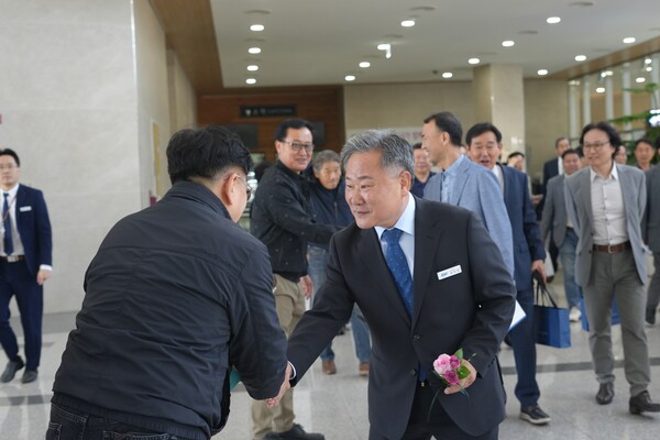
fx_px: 917
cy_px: 220
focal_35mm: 50
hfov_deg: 39.6
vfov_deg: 27.0
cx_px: 330
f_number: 4
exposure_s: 1/160
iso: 1600
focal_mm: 50
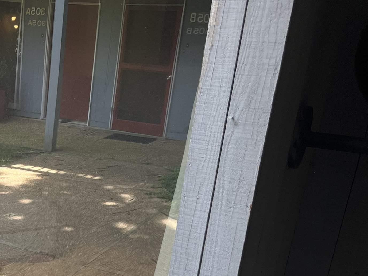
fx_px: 617
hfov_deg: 30.5
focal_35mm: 58
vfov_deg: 24.3
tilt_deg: -25.2
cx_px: -13
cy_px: 264
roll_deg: -2.4
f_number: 1.5
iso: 80
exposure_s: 1/121
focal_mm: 5.7
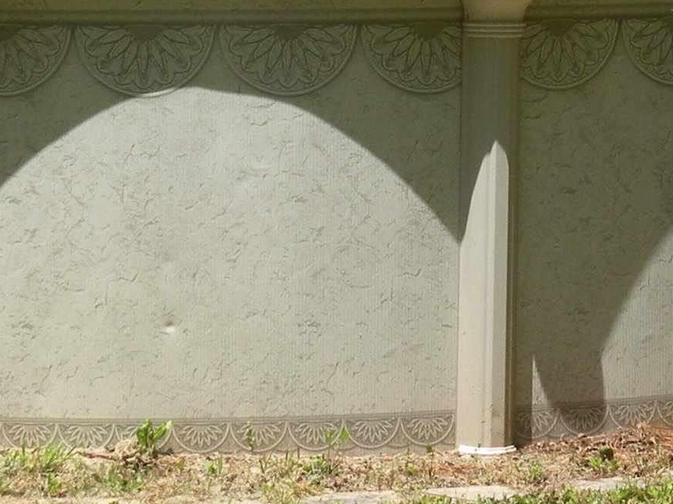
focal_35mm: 196
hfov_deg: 10.1
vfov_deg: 7.5
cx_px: 505
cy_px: -126
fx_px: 3810
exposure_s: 1/248
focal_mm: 9.8
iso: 64
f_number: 5.6
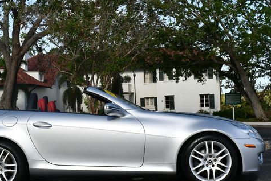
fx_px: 467
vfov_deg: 22.0
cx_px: 103
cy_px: 101
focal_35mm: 62
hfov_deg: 32.2
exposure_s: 1/320
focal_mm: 23
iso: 100
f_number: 9
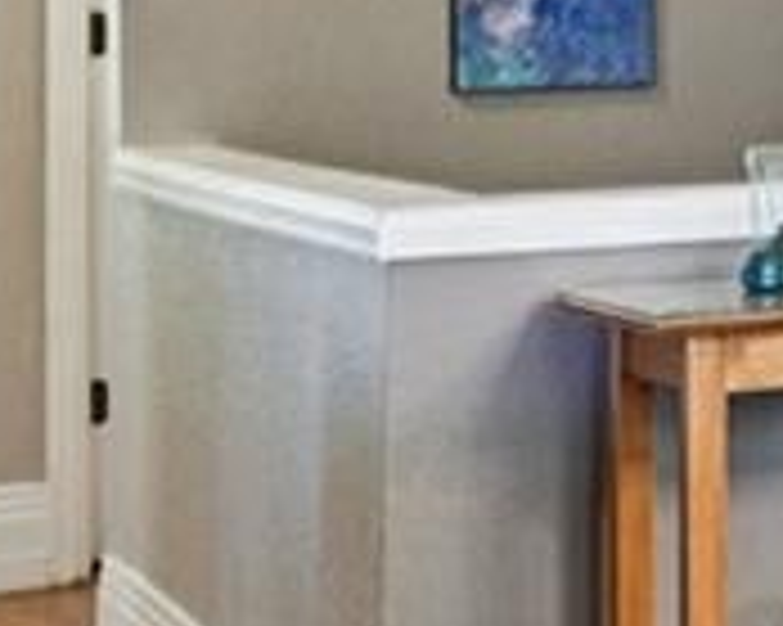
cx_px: 2601
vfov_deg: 12.5
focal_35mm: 121
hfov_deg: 9.9
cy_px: -108
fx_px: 2802
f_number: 8
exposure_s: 1/8
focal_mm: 14
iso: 400
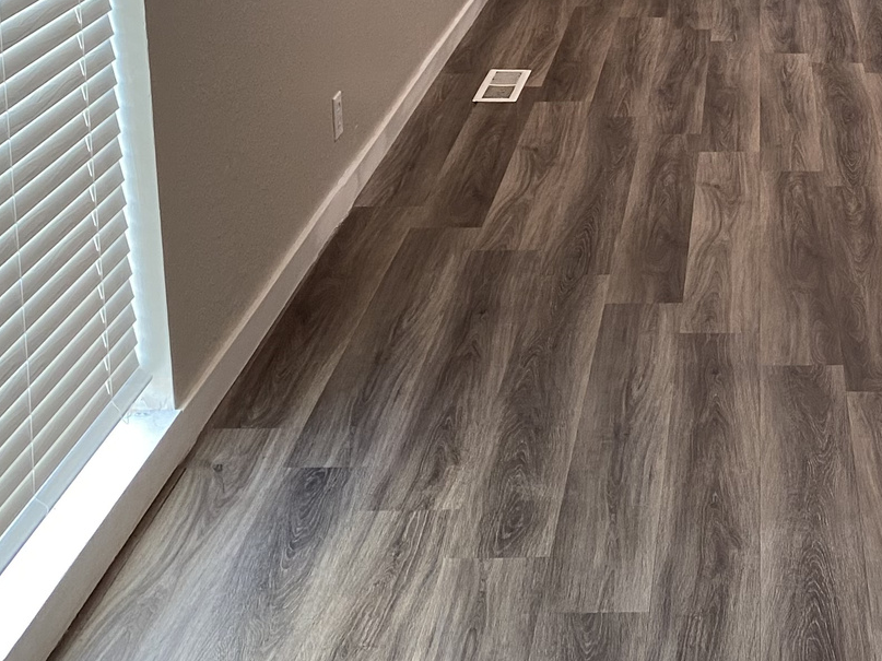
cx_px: 854
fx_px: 1681
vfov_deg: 21.4
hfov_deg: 27.9
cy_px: -23
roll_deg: +0.4
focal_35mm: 66
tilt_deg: -12.5
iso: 125
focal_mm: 4.25
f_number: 1.8
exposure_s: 1/60
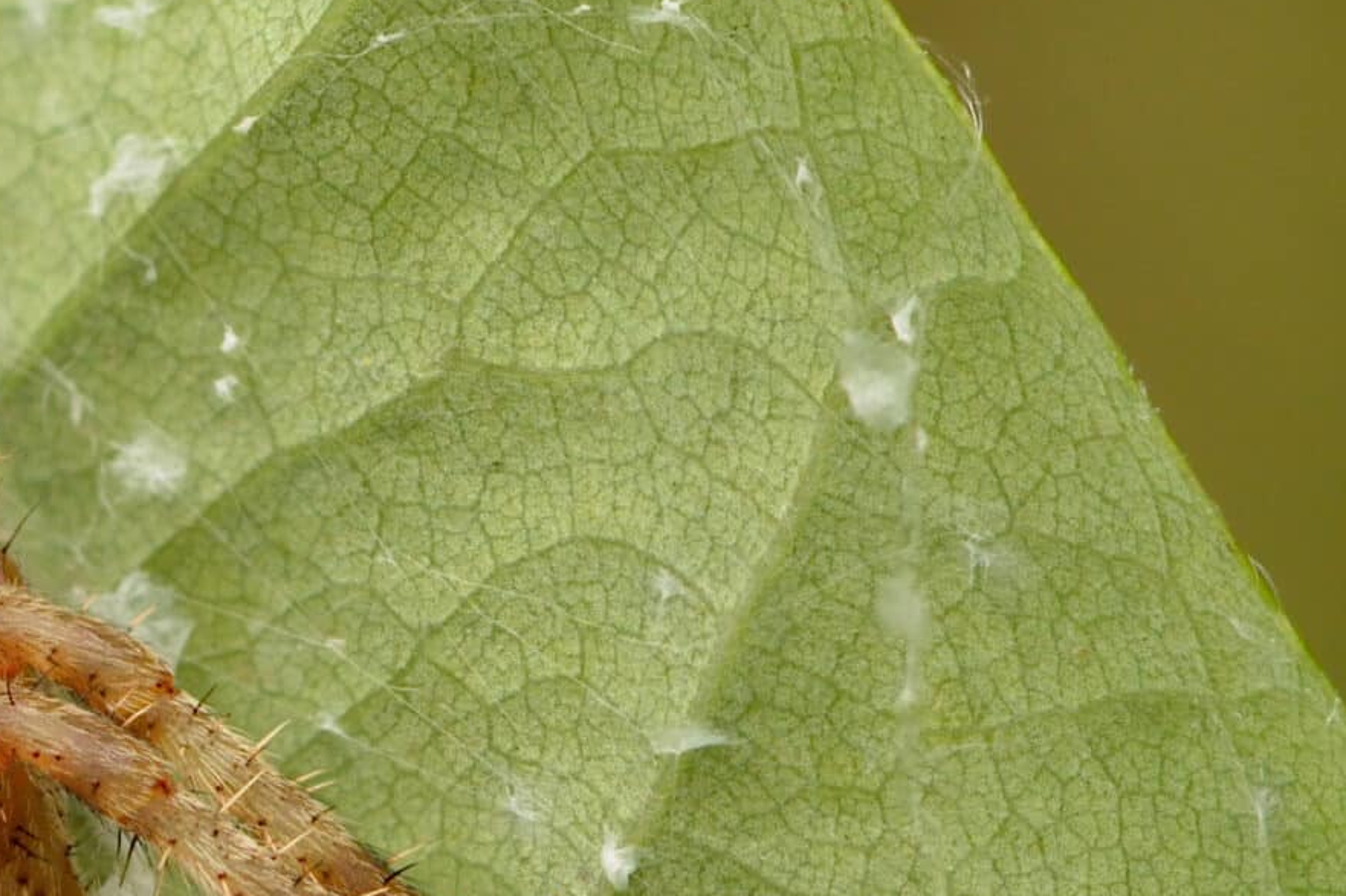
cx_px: 174
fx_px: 17099
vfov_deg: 3.0
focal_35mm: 457
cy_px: 1038
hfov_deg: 4.5
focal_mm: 105
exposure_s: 1/250
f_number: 10
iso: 800
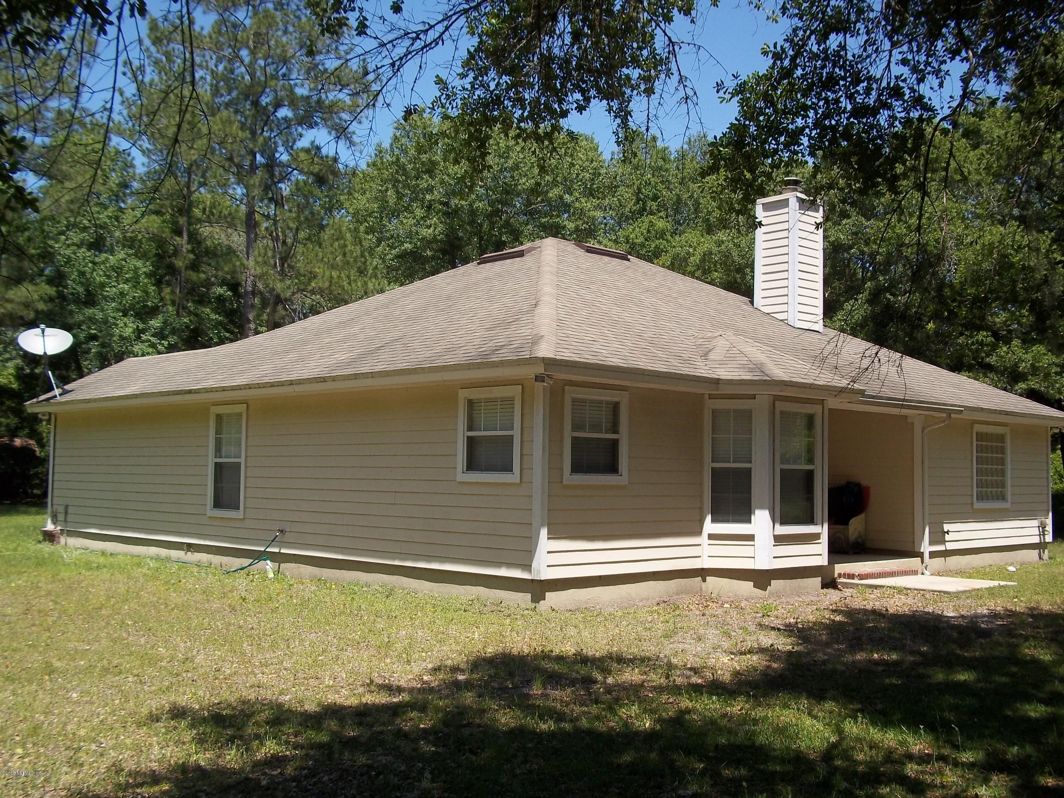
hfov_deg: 51.4
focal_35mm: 36
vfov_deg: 39.7
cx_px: 532
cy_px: 399
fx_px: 1107
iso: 80
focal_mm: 6.5
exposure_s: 1/160
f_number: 8
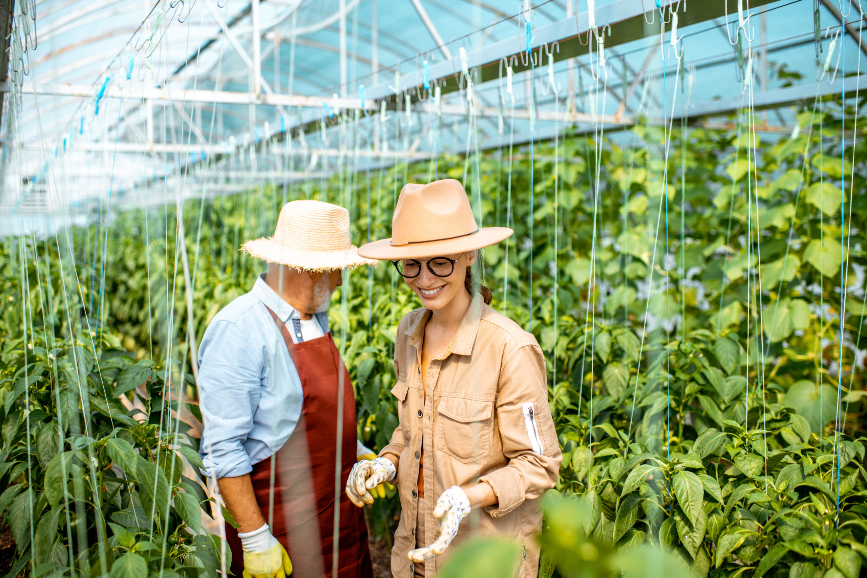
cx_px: 434
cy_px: 289
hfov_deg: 54.4
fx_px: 843
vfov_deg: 37.9
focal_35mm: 35
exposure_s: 1/3200
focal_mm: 35
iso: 200
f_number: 2.2
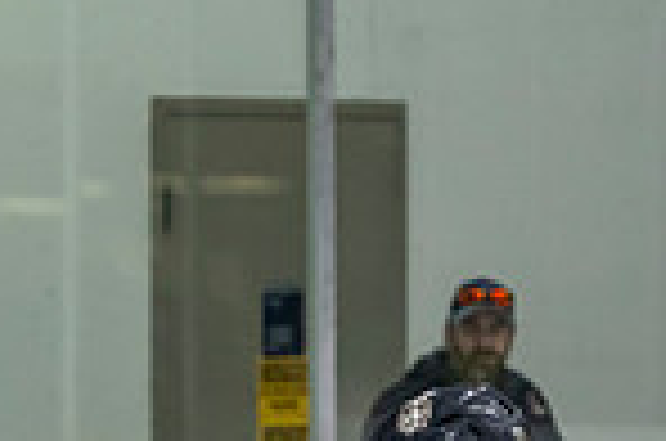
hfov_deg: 3.9
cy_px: 830
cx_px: -27
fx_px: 9876
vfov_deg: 2.5
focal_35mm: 535
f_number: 3.2
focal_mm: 116
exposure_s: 1/640
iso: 2000
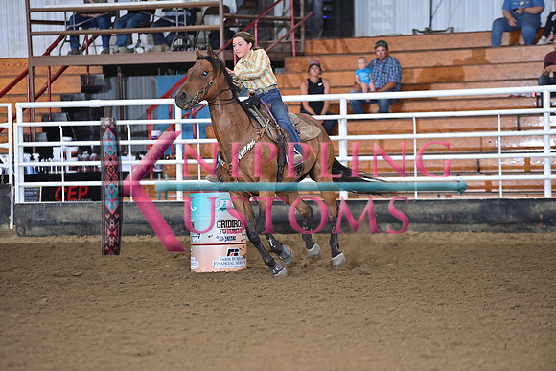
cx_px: 278
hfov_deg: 10.3
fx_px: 3089
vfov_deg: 6.9
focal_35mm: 200
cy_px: 186
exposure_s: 1/250
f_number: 3.2
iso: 1600
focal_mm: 200
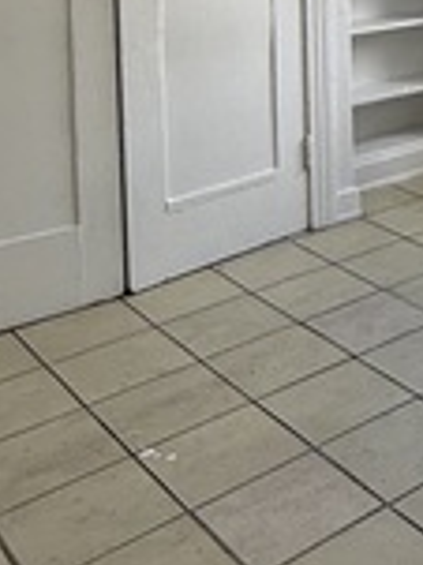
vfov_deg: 27.9
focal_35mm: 62
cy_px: -88
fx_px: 1012
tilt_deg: -2.5
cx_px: 603
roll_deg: +0.6
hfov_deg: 20.7
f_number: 2.2
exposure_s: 1/185
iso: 64
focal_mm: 2.22
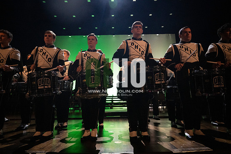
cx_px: 116
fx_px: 154
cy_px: 77
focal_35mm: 24
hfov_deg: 73.7
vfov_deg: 53.2
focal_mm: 24
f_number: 2.8
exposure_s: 1/500
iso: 10000
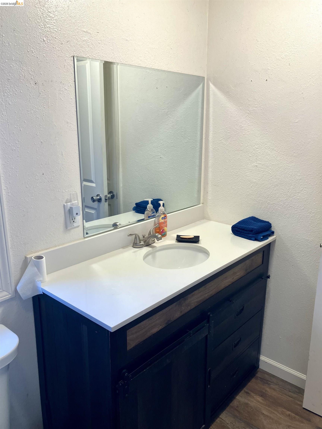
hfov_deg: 49.7
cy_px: 214
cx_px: 161
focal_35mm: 28
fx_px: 347
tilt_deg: -13.9
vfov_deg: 63.4
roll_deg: -0.8
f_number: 1.8
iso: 50
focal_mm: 3.99
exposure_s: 1/60
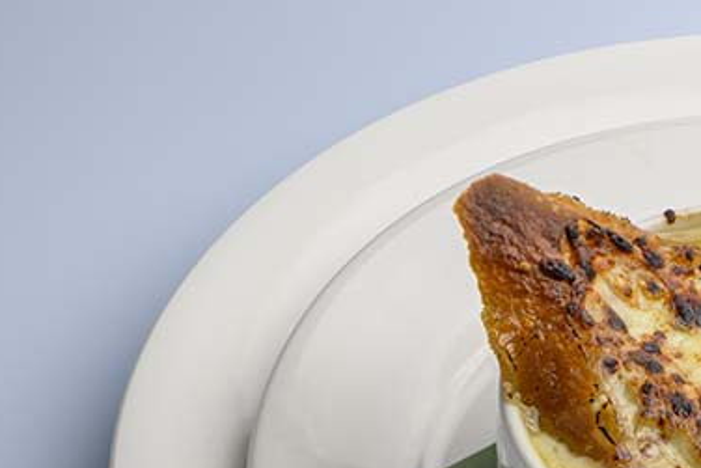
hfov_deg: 9.4
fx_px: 4227
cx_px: 735
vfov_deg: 6.3
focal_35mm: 217
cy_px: 548
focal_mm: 85
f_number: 8.5
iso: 80
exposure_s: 1/200
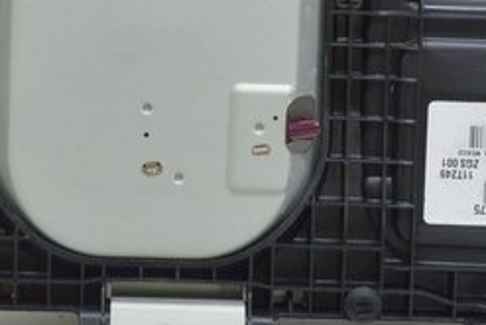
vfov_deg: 9.2
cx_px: 138
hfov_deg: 13.7
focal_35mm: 149
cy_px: -3
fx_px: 2013
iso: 400
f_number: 5.6
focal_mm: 24
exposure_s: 1/20
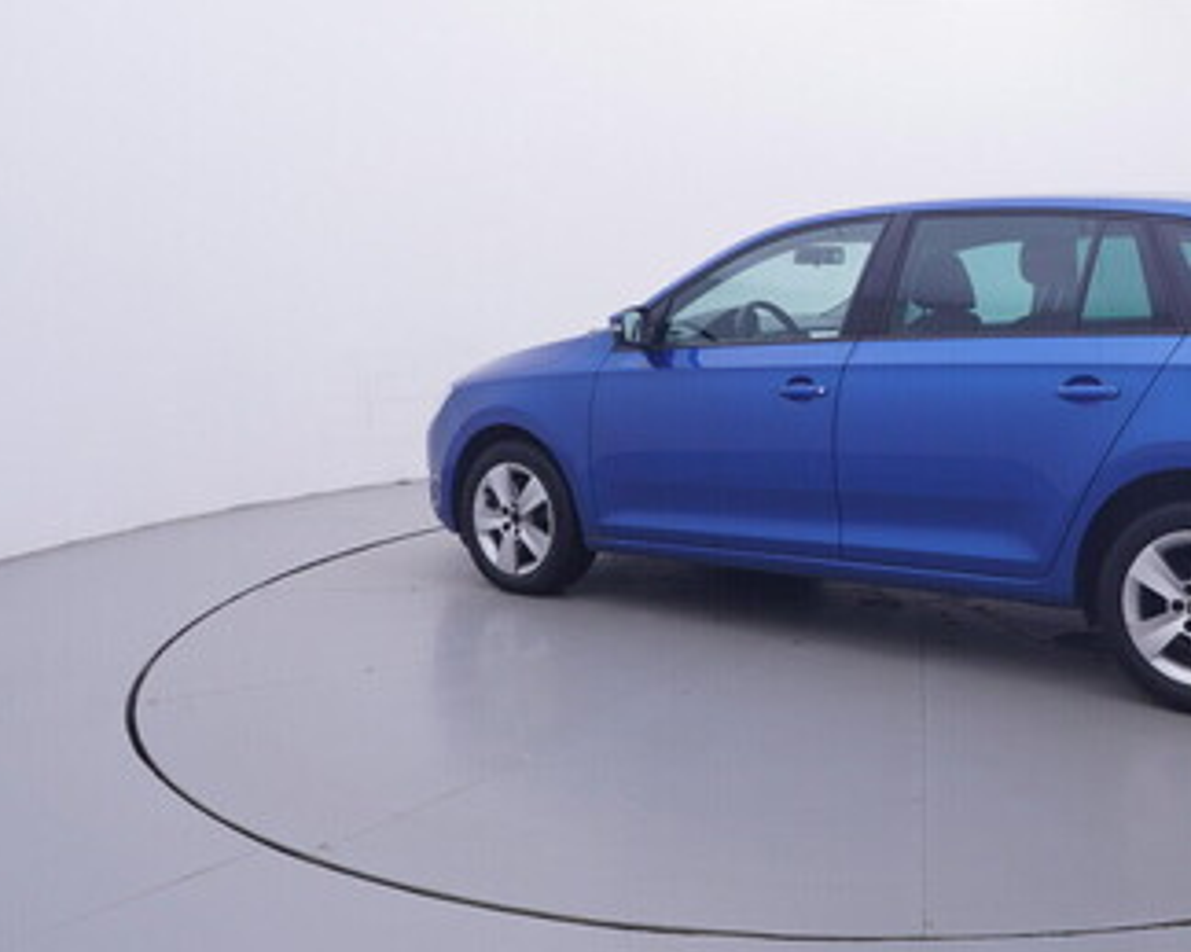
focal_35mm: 36
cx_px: 950
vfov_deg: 41.0
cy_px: 340
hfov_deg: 47.8
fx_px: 1261
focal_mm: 15
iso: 200
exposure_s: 1/80
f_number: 5
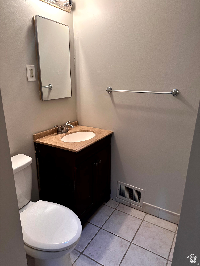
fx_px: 185
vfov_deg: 71.6
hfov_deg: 56.8
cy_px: 133
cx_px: 100
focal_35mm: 24
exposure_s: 1/60
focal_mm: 6.86
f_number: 1.78
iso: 160
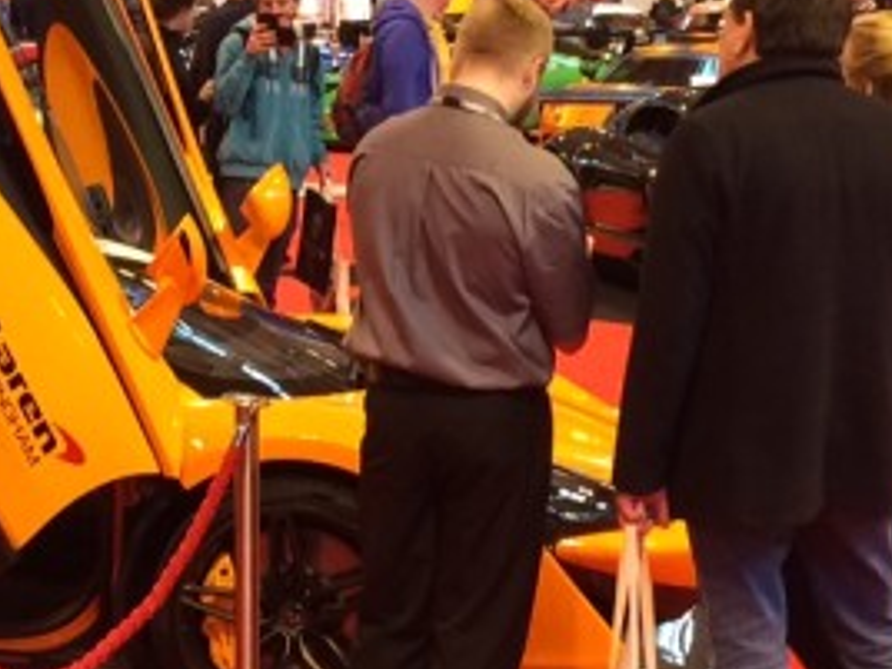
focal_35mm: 111
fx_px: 2860
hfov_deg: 17.4
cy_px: 160
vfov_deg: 13.3
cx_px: 73
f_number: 2.2
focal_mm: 4.15
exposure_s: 1/33
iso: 160
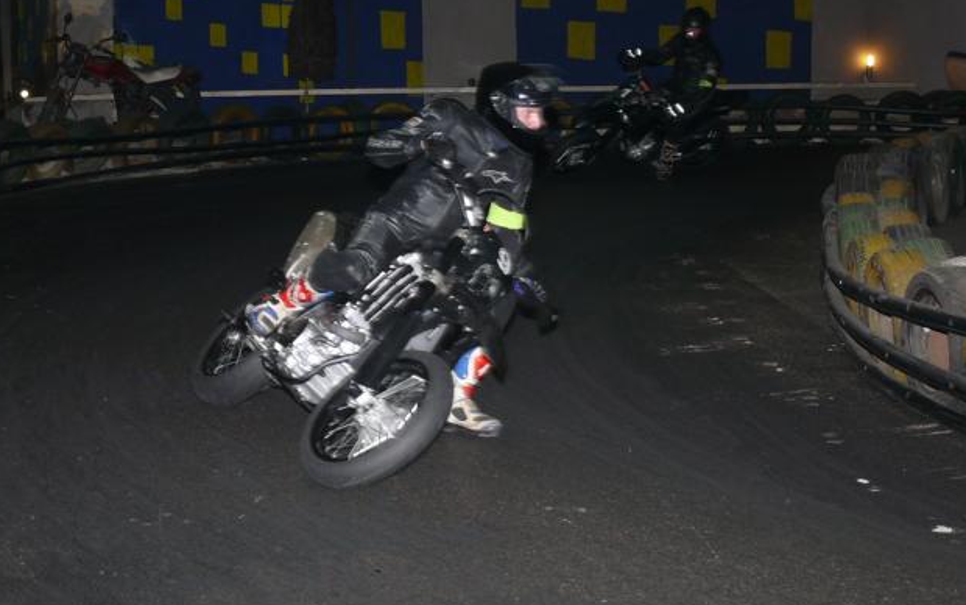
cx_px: 483
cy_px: 290
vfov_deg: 18.6
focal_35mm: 70
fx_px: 1844
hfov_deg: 29.4
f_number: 2.8
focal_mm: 8.5
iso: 100
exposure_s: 1/30
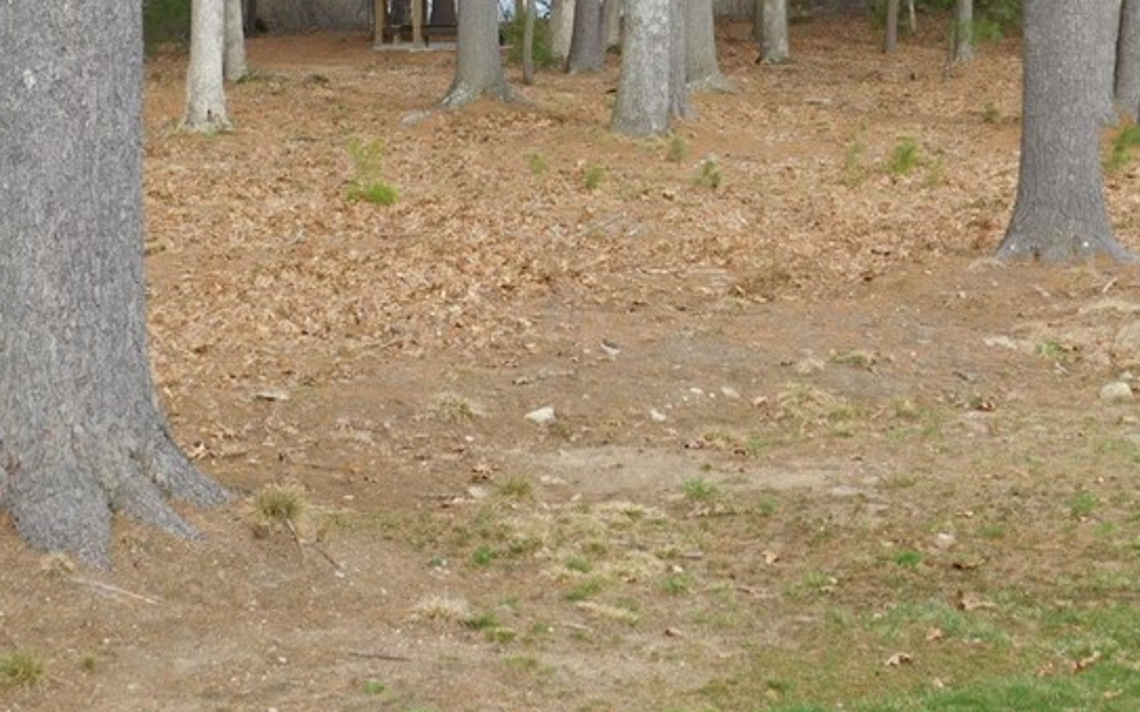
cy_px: 69
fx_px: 3168
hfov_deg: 20.4
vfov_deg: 12.7
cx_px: 466
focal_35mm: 102
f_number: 3.8
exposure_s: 1/320
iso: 125
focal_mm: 9
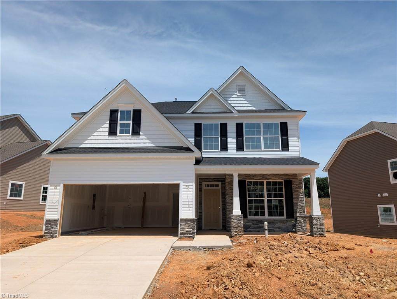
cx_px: 198
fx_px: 276
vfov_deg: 56.9
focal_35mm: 24
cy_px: 150
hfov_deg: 71.5
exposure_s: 1/1577
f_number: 1.68
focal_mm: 6.9
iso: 21
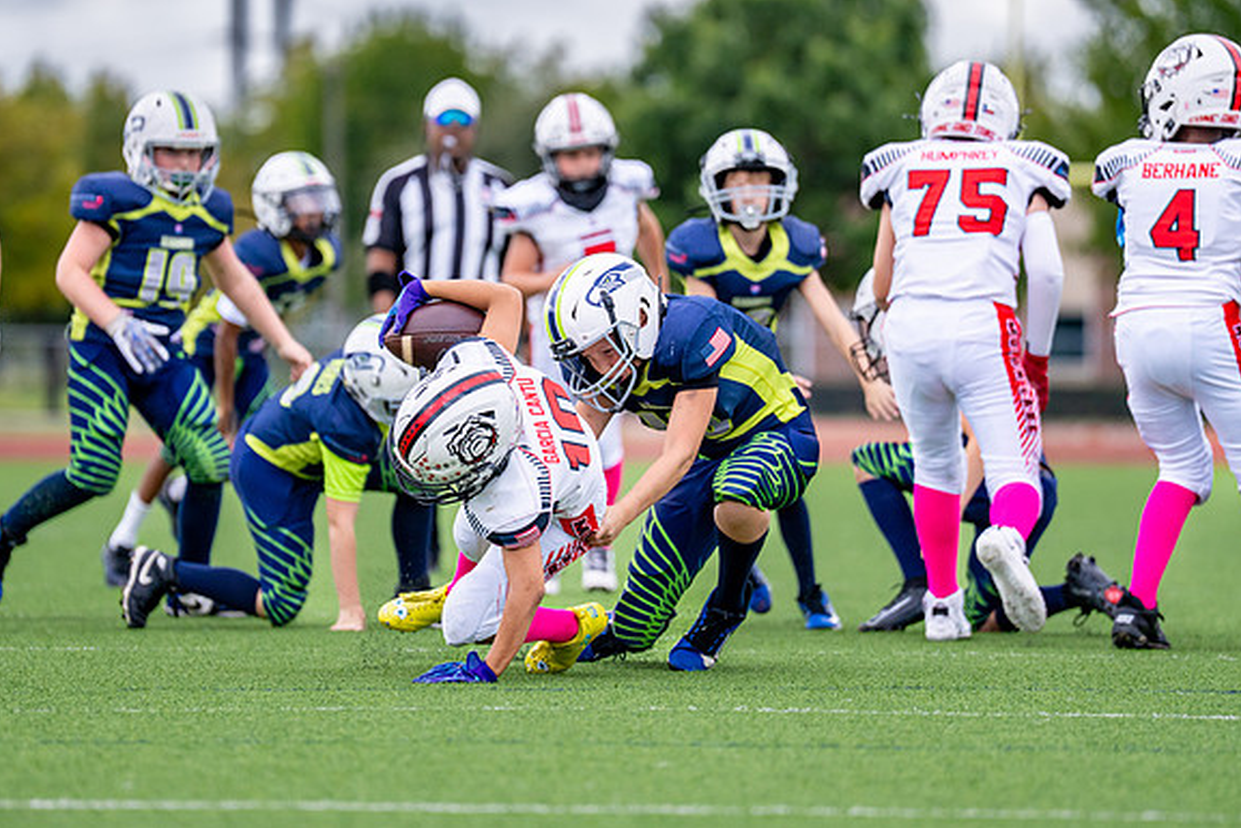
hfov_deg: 6.7
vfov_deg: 4.5
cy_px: 321
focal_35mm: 306
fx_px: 10550
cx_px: 503
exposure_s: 1/2500
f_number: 2.8
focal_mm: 200
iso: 320
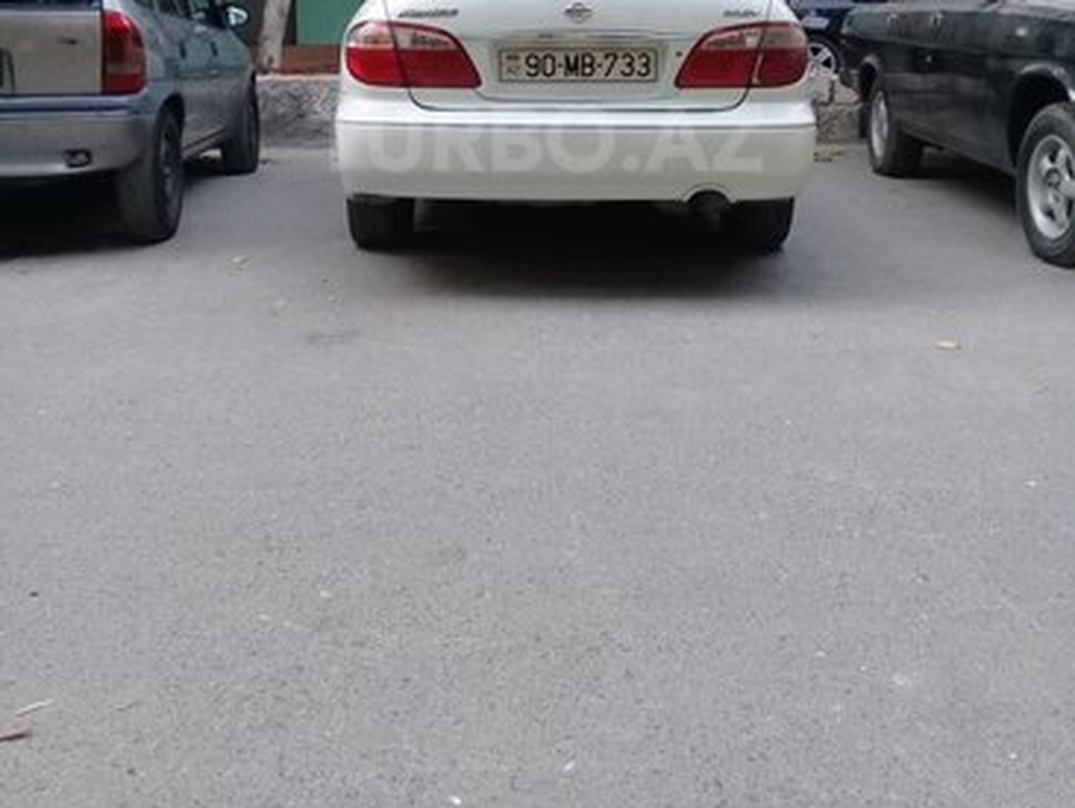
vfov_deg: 33.2
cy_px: 138
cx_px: 538
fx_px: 1305
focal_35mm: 42
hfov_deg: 44.8
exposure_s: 1/100
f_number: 2.2
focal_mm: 3.3
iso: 100
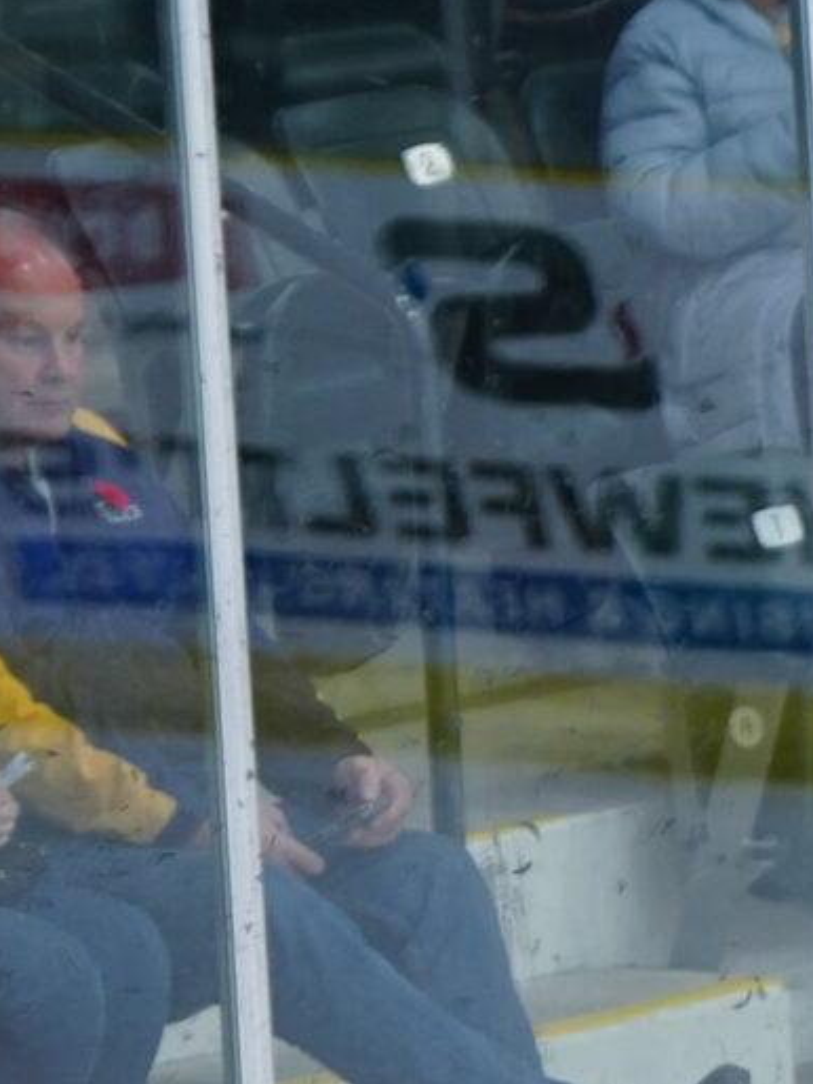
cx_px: 2049
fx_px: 23496
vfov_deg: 2.6
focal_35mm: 750
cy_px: 1786
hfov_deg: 2.0
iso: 640
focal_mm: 157
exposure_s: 1/200
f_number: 3.2
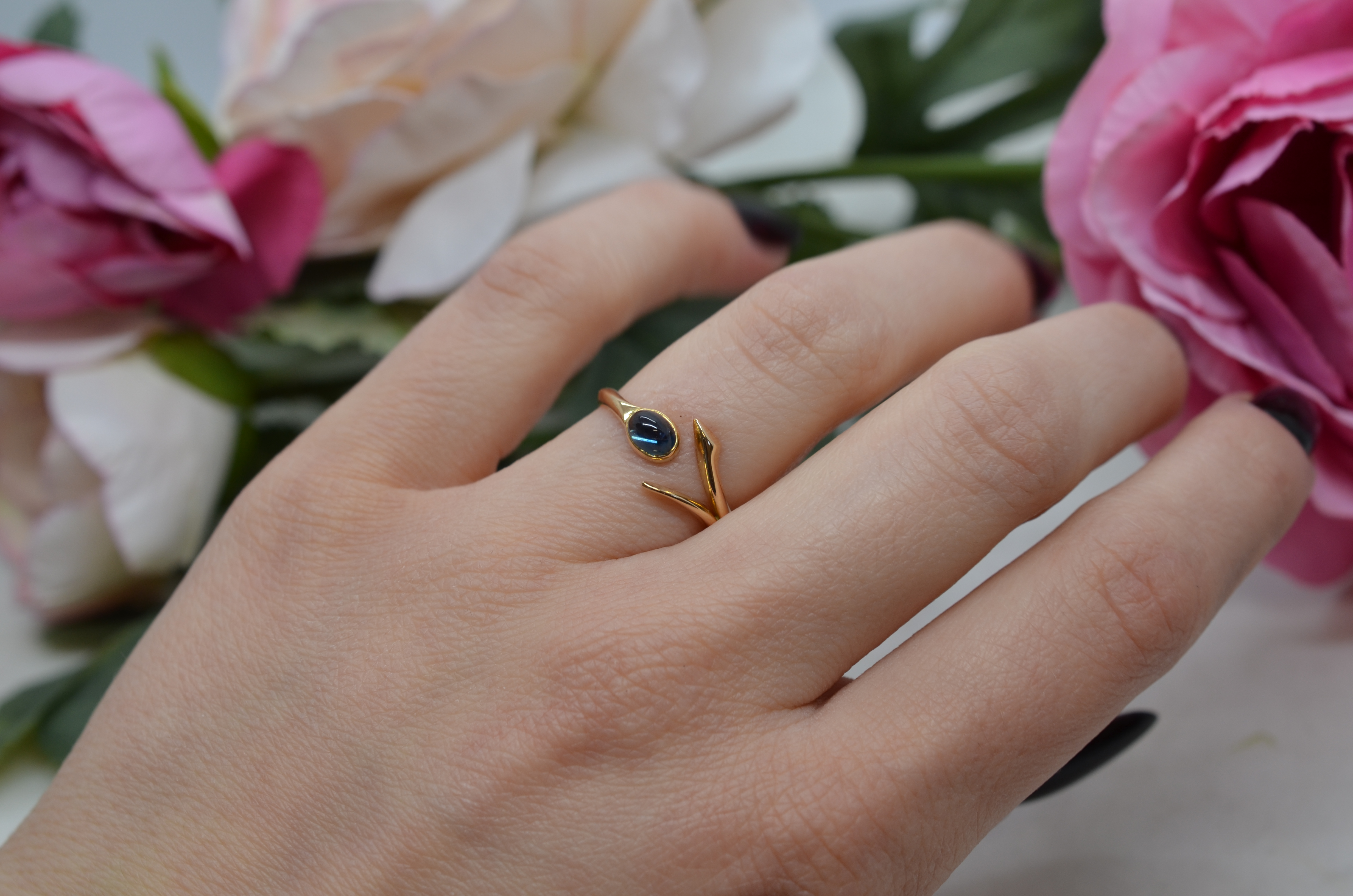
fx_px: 2250
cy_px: 448
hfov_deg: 33.5
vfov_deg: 22.5
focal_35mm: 60
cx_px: 676
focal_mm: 40
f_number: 8
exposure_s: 1/60
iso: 200
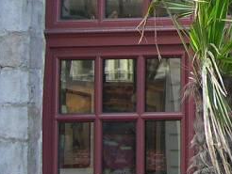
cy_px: -1
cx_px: 465
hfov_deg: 11.3
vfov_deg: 9.3
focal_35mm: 158
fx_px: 1060
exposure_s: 1/55
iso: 100
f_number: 2.8
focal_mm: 8
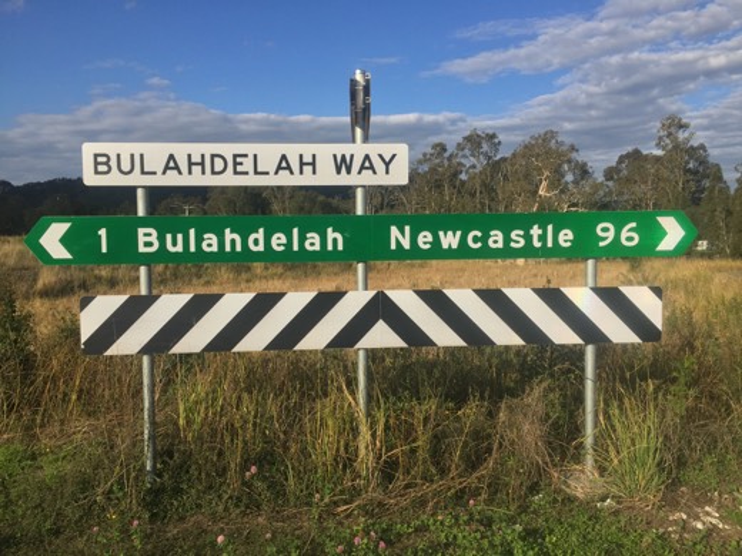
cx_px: 371
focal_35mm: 29
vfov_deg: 48.2
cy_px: 278
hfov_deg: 61.7
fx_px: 622
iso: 32
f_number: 2.2
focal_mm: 4.15
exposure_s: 1/2198
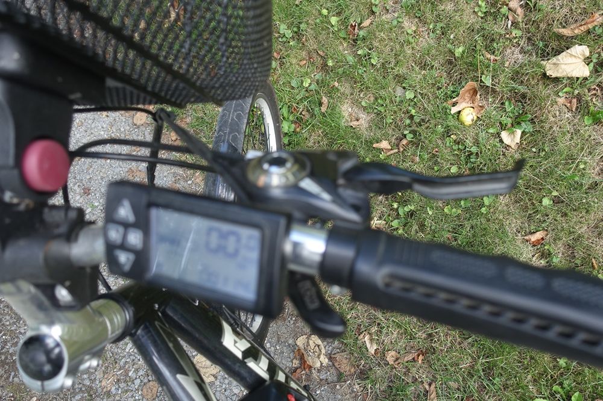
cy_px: 200
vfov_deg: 53.1
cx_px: 302
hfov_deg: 73.8
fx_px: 402
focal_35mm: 24
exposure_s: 1/80
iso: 125
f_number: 2.8
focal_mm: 8.8
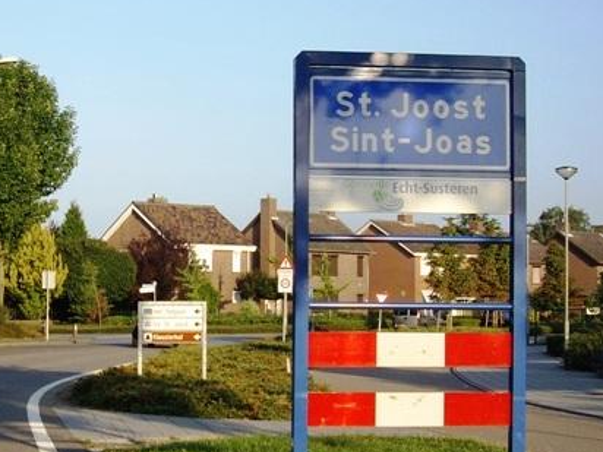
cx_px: 304
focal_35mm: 59
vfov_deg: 24.8
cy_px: 238
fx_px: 1028
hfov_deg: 32.7
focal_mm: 7.9
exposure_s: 1/500
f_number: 2.8
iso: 64
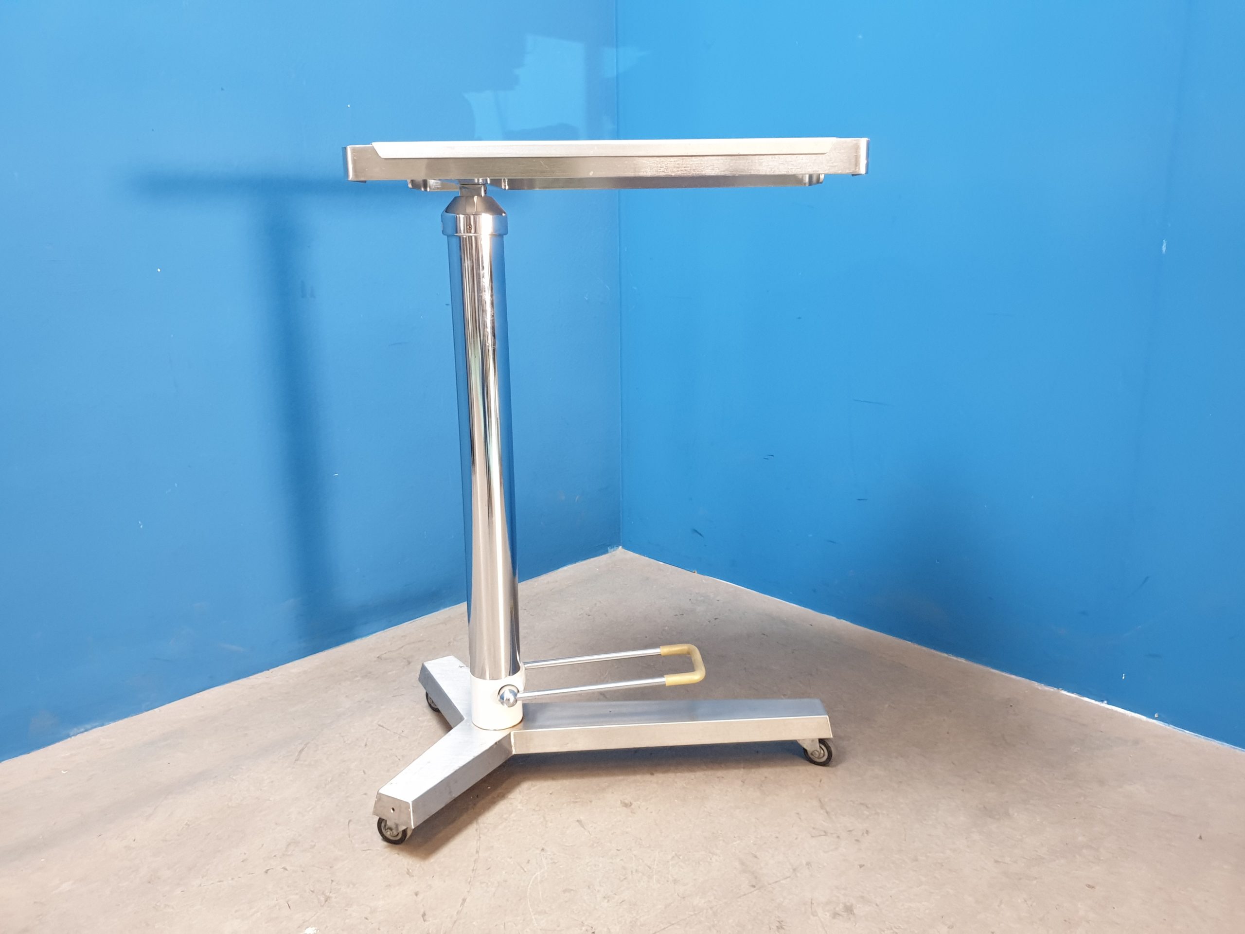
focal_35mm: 26
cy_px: 467
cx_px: 622
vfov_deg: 53.1
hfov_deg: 67.3
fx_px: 935
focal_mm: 4.3
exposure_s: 1/33
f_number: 1.5
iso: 250
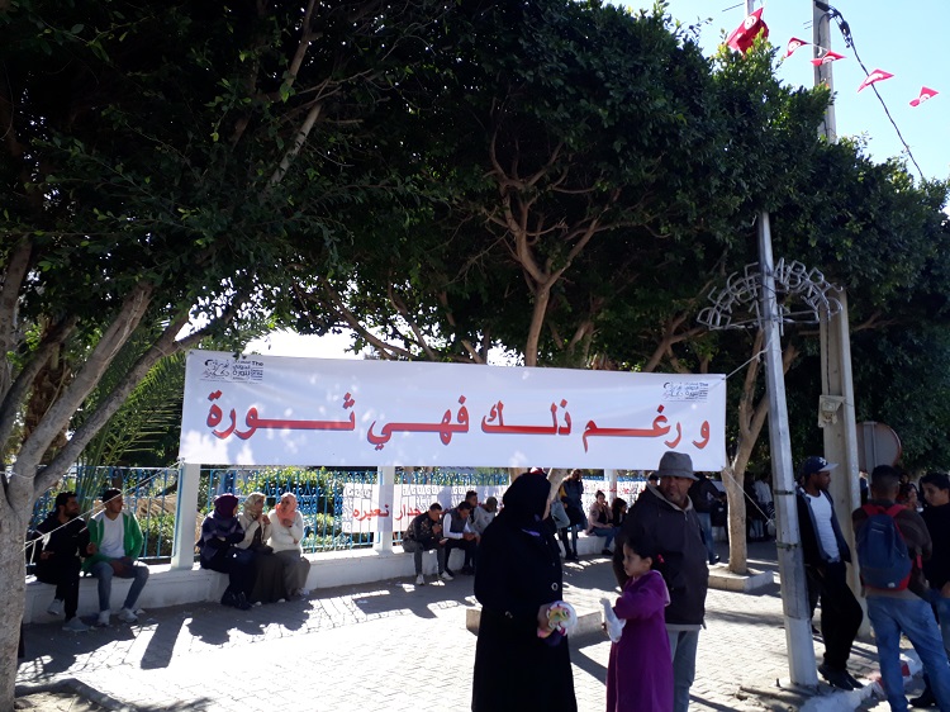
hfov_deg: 65.3
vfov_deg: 51.3
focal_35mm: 27
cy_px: 356
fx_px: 741
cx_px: 475
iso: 40
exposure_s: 1/571
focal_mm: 3.6
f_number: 1.9
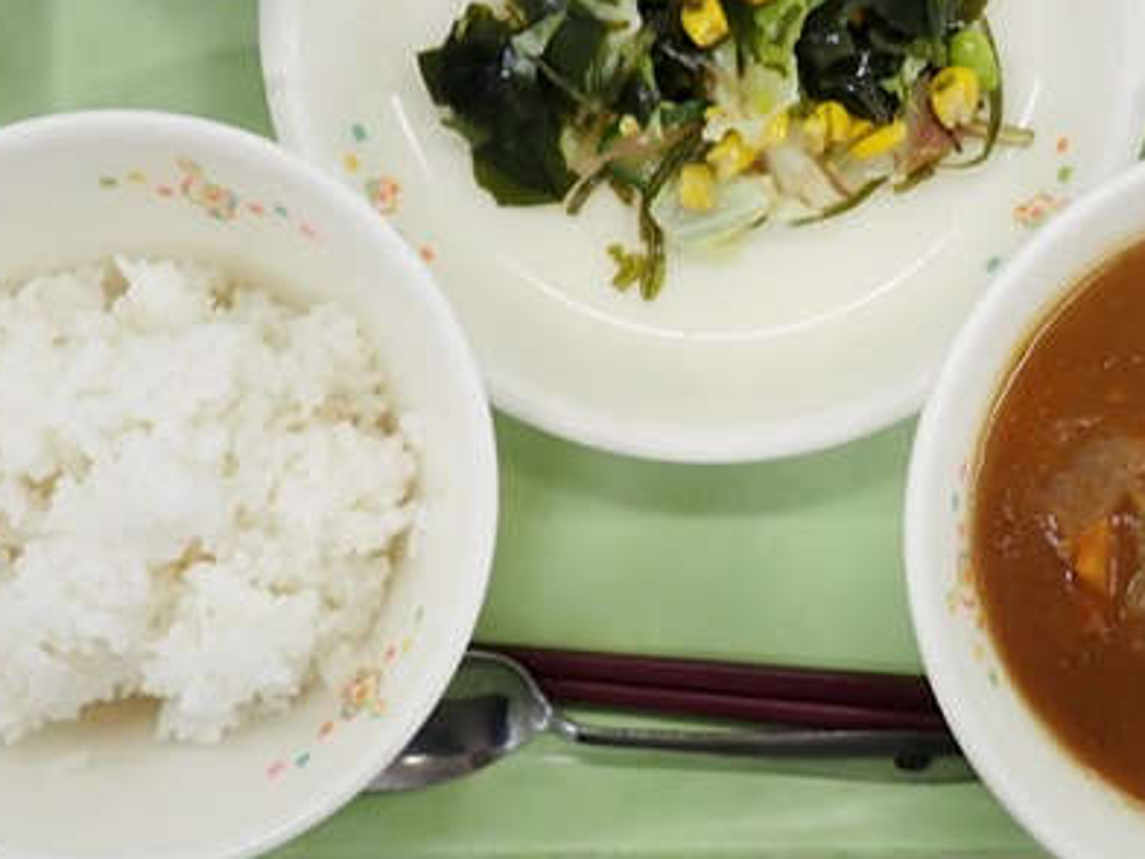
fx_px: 1687
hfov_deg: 37.0
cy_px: 243
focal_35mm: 51
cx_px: 777
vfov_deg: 28.2
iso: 125
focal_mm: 4.5
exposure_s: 1/125
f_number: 2
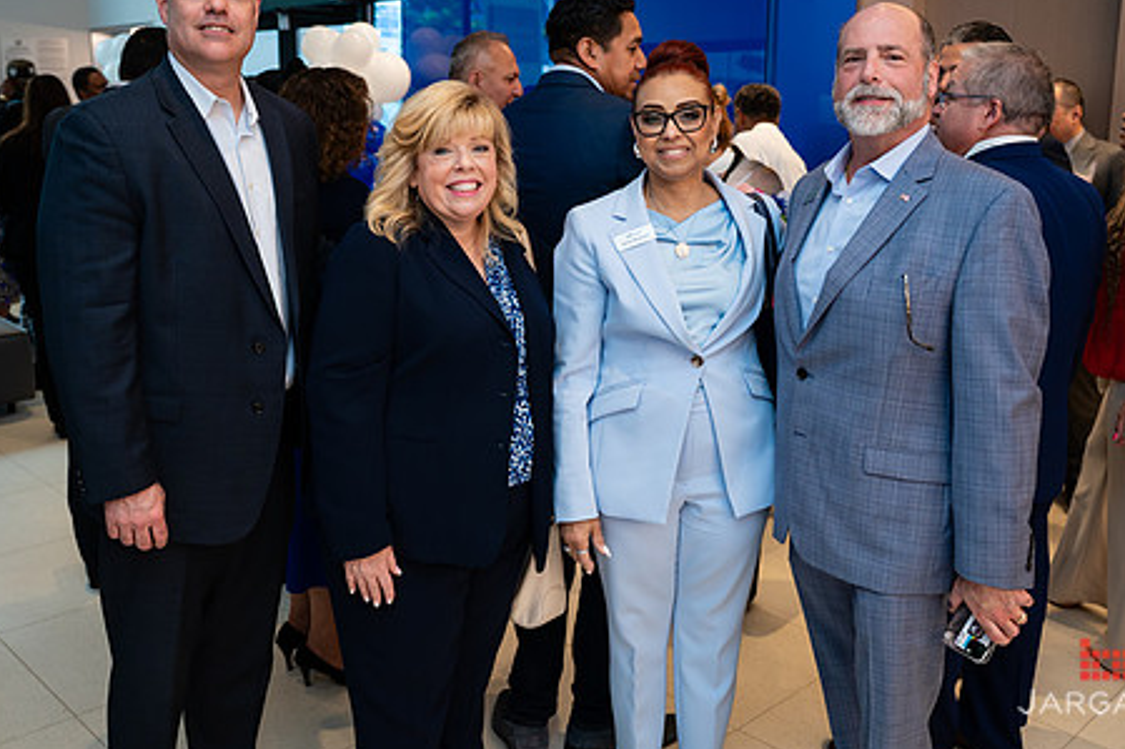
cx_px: 531
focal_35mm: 36
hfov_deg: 53.1
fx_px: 1125
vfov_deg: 36.7
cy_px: 286
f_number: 3.2
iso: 400
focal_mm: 27
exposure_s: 1/200
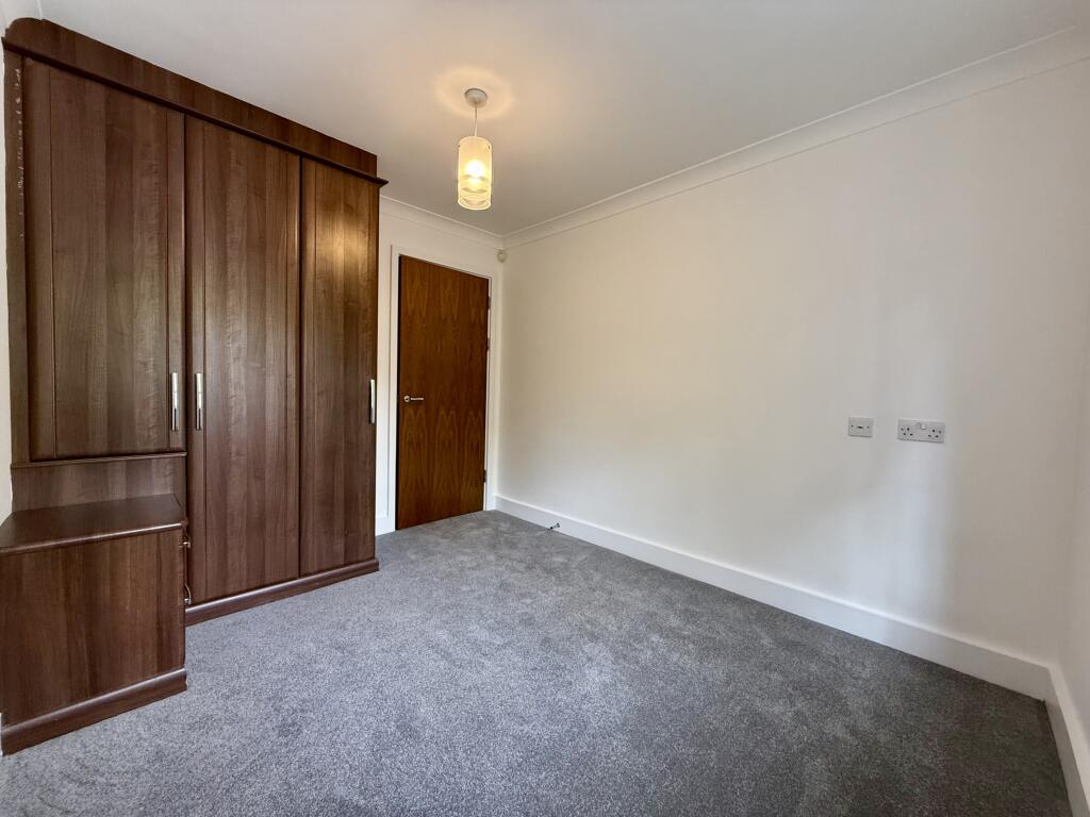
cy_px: 408
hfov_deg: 102.1
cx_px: 545
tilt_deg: -2.6
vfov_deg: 85.7
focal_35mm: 14
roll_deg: -1.5
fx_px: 441
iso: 320
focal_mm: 2.22
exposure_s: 1/99
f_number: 2.2
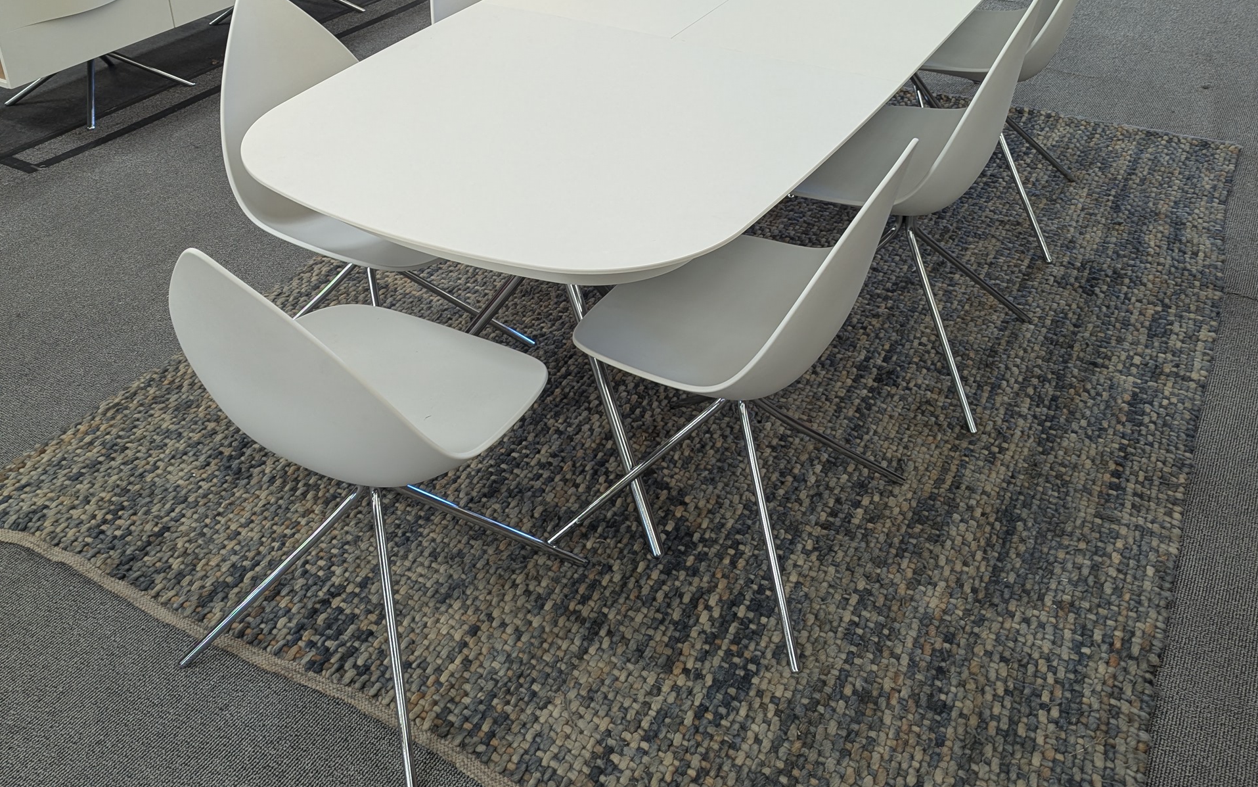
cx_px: 629
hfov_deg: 56.7
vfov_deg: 36.1
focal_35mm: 34
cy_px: 164
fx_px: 1166
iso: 52
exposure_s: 1/30
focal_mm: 6.81
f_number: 1.85
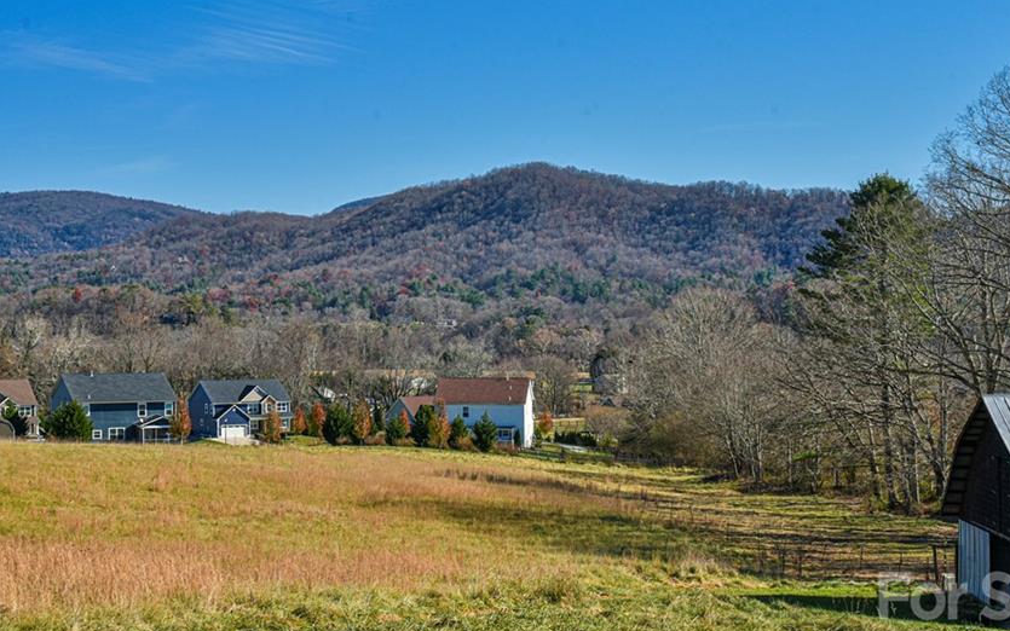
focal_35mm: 65
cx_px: 502
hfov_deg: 31.5
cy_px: 334
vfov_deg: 20.0
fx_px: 1789
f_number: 9
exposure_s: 1/320
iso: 800
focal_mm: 52
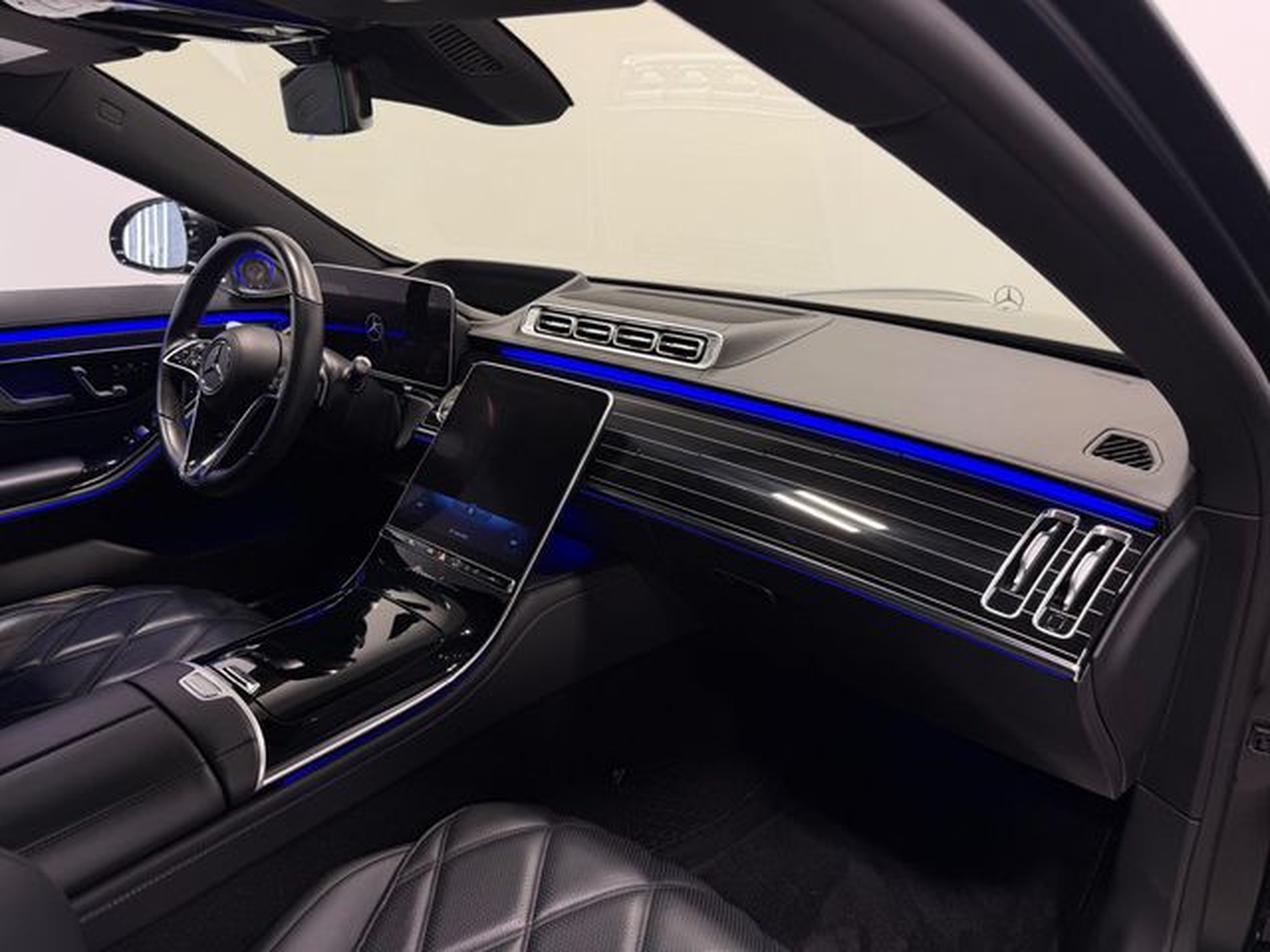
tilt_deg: -20.2
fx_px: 881
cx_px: 635
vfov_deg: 56.8
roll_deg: -0.5
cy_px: 476
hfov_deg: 71.6
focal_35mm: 24
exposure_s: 1/120
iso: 64
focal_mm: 6.76
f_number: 1.78
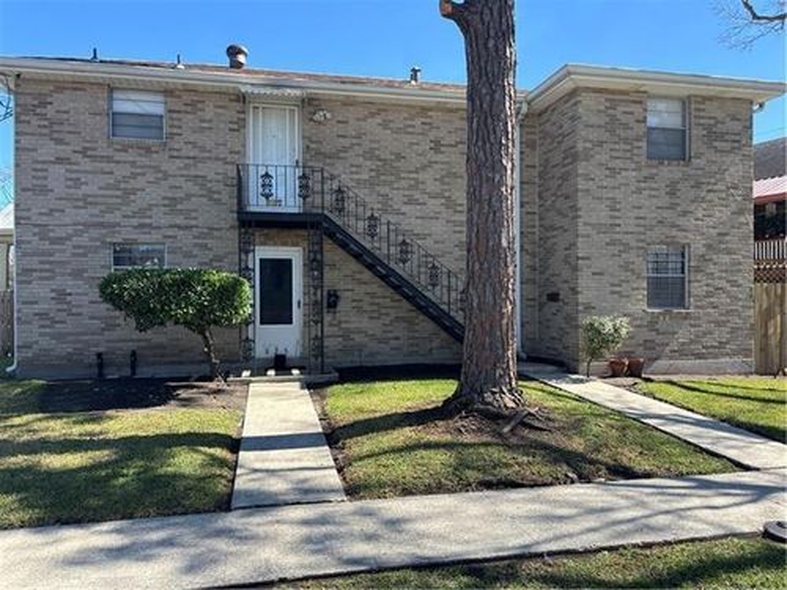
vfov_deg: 53.1
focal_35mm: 26
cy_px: 295
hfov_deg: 67.3
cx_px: 394
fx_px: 591
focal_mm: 5.96
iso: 50
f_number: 1.6
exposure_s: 1/1047
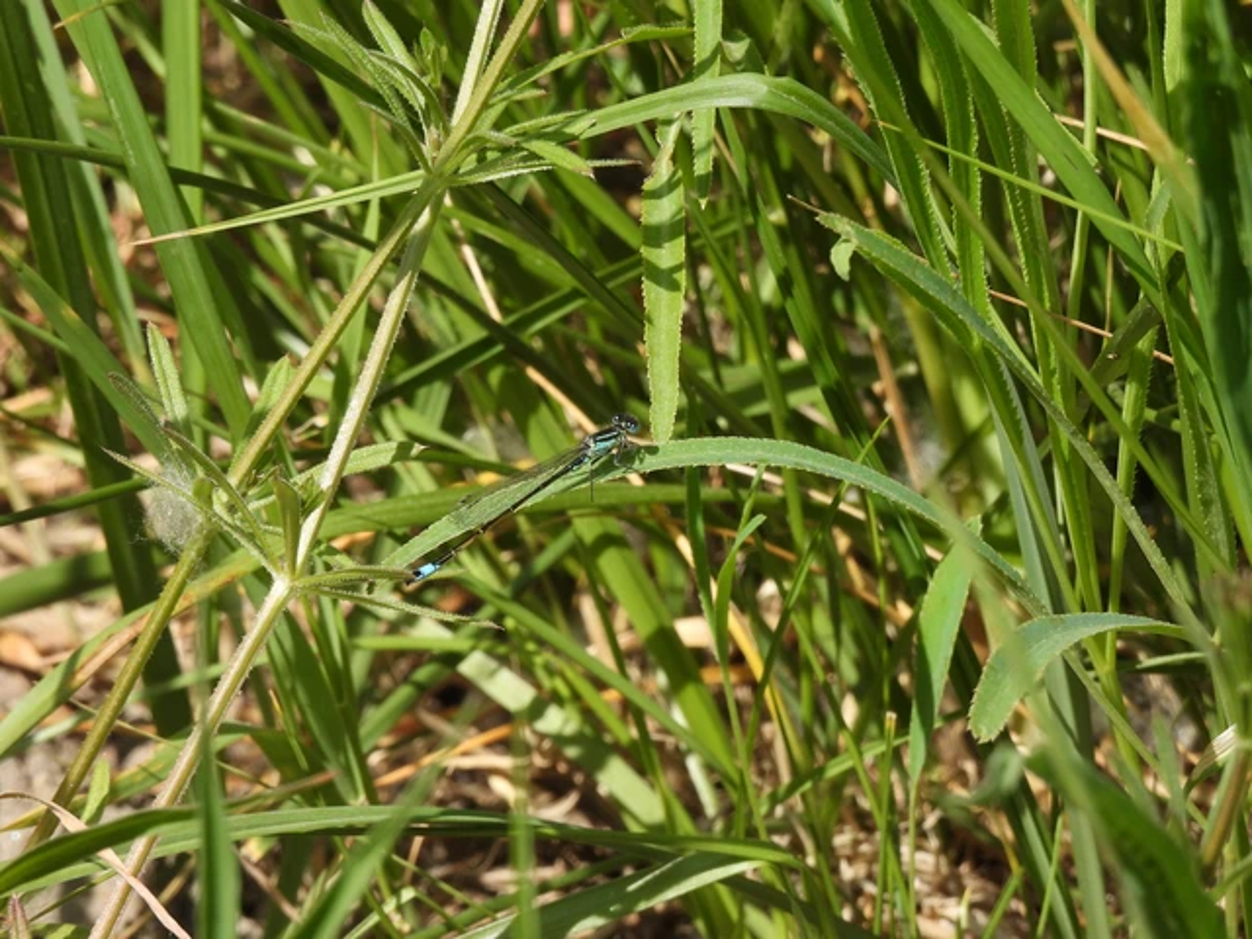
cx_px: 626
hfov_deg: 4.0
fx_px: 18084
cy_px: 470
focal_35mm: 500
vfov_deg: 3.0
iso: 100
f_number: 6.3
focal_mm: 89.2
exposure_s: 1/320
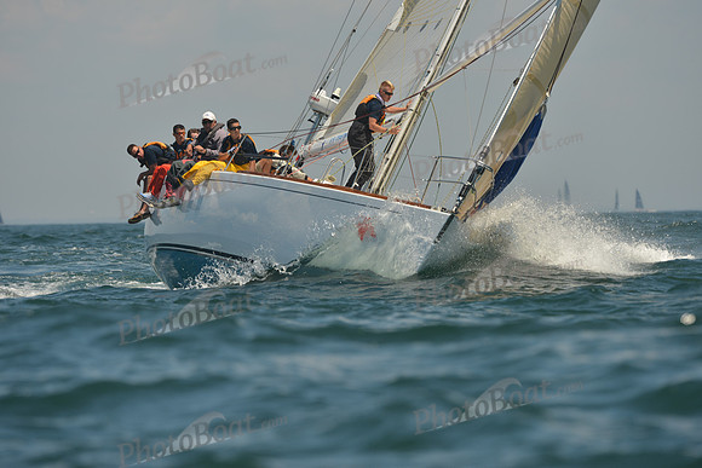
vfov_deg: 3.4
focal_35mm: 400
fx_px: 7801
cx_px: 351
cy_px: 234
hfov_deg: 5.2
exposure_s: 1/1000
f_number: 7.1
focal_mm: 400
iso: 250
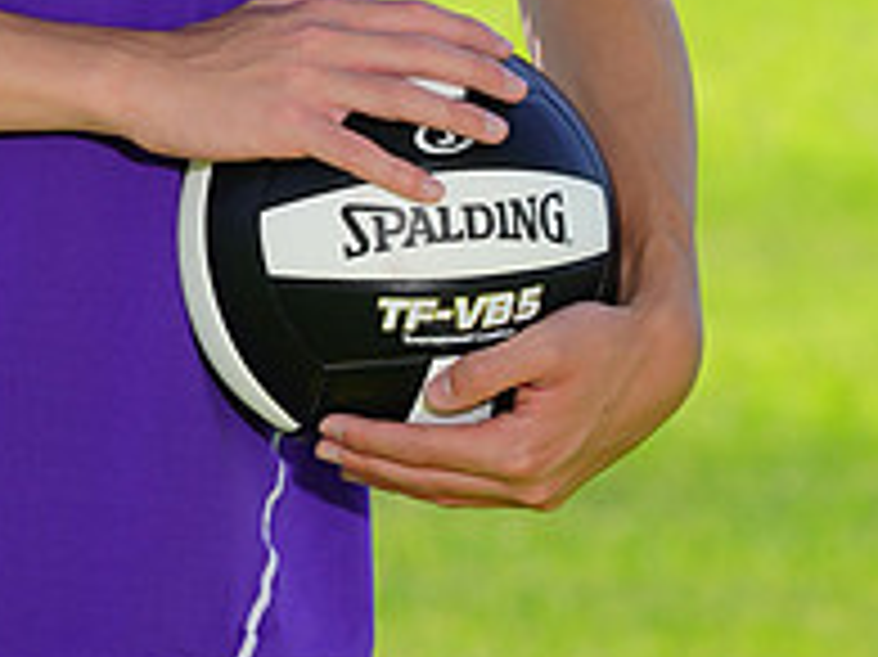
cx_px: 153
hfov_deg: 2.3
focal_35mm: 858
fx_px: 21749
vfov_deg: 1.7
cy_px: -459
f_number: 11
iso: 200
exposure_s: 1/200
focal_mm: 300
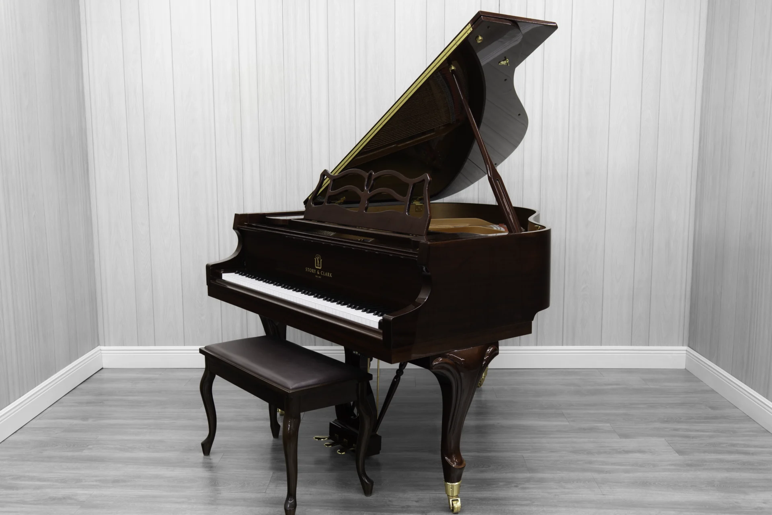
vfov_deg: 37.9
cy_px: 258
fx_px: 750
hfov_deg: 54.4
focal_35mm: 35
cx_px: 386
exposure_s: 1/5
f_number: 5.6
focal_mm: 35
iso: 100
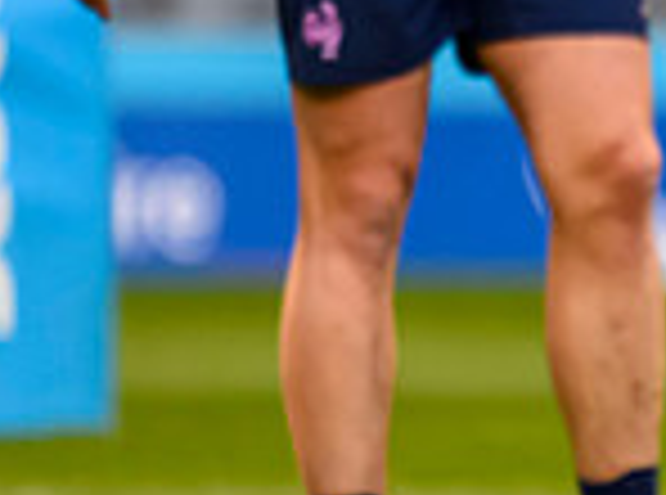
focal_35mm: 2741
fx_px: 52565
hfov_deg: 0.7
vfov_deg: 0.5
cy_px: -89
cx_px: 1133
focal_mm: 560
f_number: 4
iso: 1600
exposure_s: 1/2000
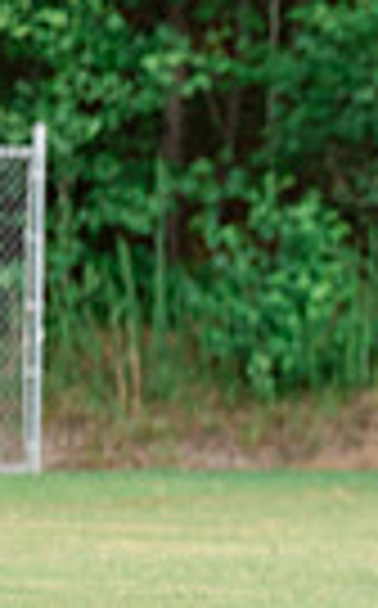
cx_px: 1246
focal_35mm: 788
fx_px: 13030
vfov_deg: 2.7
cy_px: 597
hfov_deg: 1.7
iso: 250
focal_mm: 180
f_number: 3.5
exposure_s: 1/800
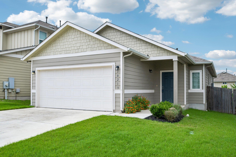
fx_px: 197
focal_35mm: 30
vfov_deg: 43.6
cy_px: 78
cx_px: 118
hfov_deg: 61.9
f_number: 8
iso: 400
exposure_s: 1/250
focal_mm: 20
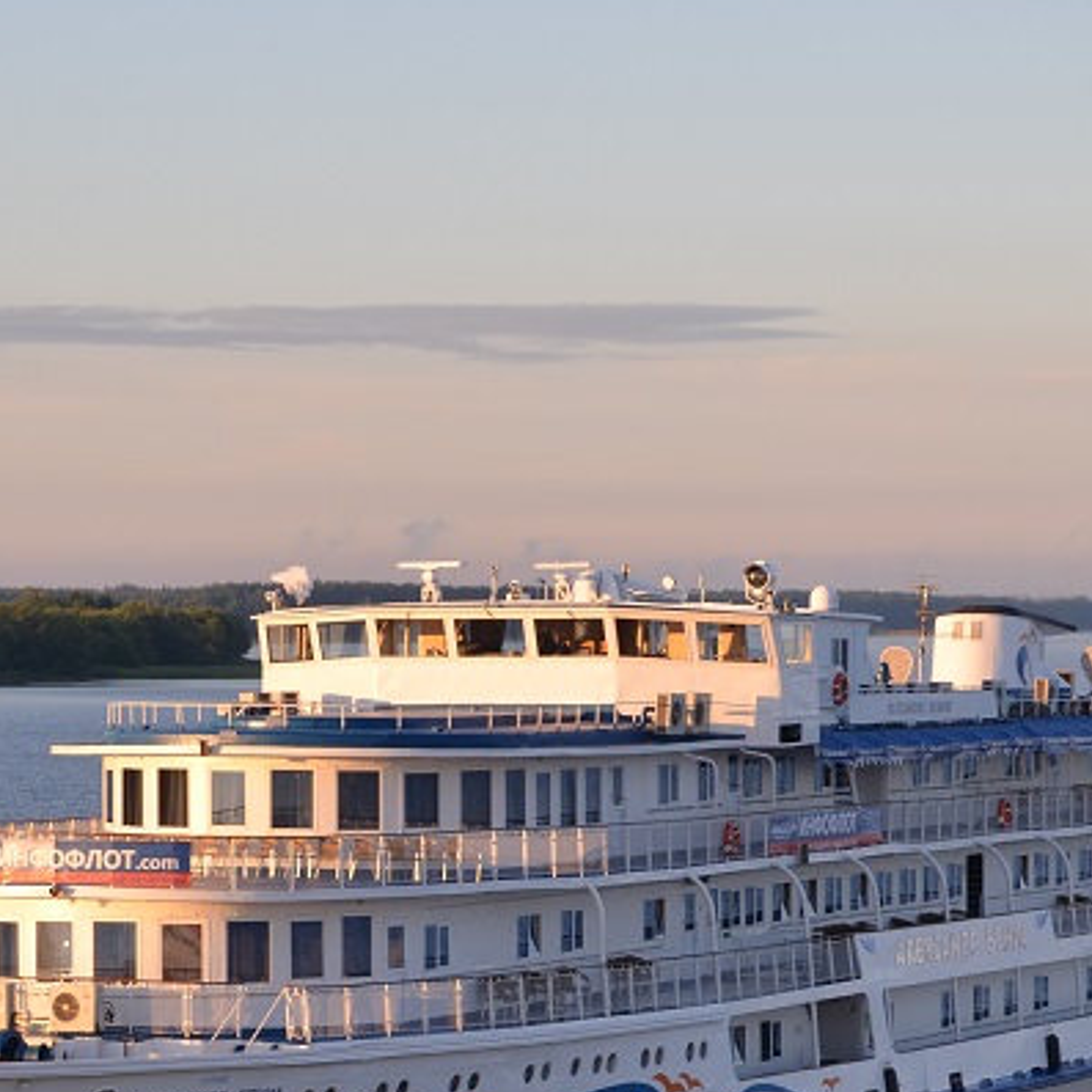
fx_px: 5853
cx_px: 586
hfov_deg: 10.7
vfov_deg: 10.6
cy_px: 897
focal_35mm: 164
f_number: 7.1
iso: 200
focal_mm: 50
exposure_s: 1/200
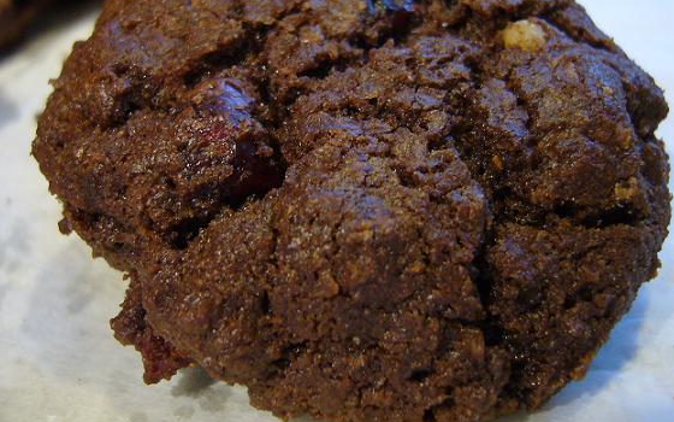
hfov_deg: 47.2
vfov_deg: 30.4
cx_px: 342
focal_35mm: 42
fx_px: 771
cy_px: 153
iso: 160
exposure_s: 1/15
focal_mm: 5.8
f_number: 2.8
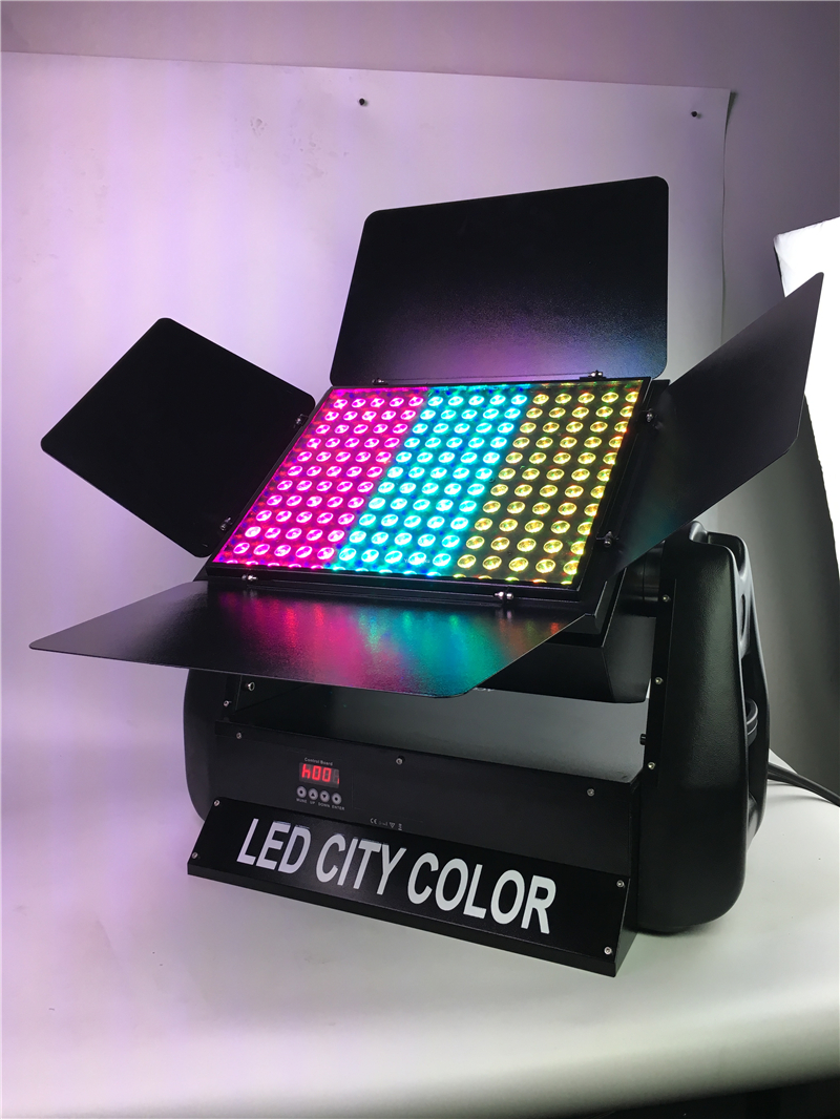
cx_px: 420
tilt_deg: -6.6
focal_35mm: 29
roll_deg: -0.8
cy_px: 560
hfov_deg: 48.2
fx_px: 938
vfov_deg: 61.6
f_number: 2.2
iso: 25
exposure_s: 1/33
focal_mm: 4.15
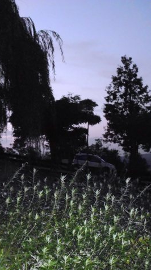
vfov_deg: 39.2
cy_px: 136
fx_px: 378
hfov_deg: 22.0
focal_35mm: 53
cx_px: 10
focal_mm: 6.3
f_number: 2.9
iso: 400
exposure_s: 1/60
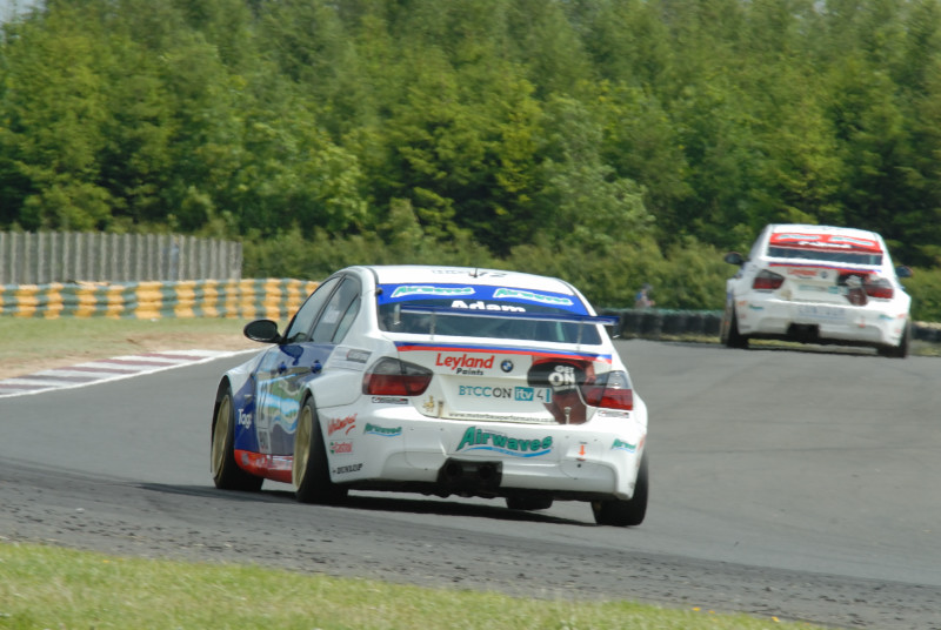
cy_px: 315
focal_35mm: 600
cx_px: 470
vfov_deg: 2.3
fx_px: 15706
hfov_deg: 3.4
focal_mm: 400
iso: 400
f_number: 14
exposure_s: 1/200
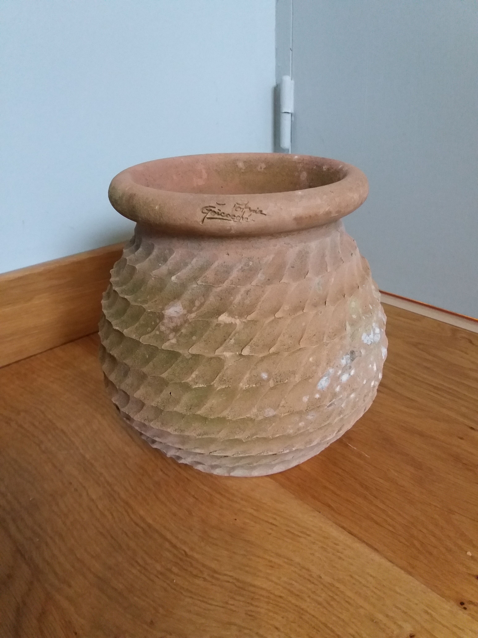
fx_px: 516
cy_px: 319
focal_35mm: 28
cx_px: 239
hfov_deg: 49.7
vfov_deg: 63.4
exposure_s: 1/17
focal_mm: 3.7
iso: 250
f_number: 1.9
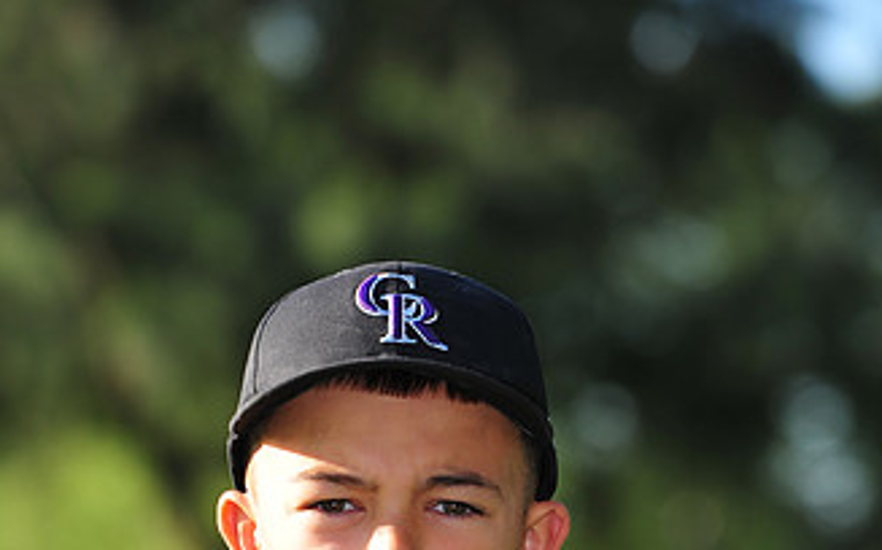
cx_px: 386
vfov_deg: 4.7
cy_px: 750
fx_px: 6727
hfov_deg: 7.5
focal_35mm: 280
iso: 200
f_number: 5
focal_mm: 155
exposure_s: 1/400
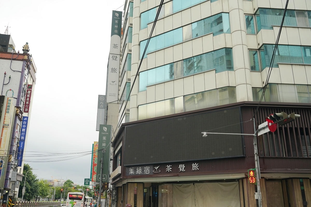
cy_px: 104
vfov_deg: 38.9
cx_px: 156
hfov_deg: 55.8
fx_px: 294
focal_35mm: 34
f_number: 4
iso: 160
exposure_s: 1/60
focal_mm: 34
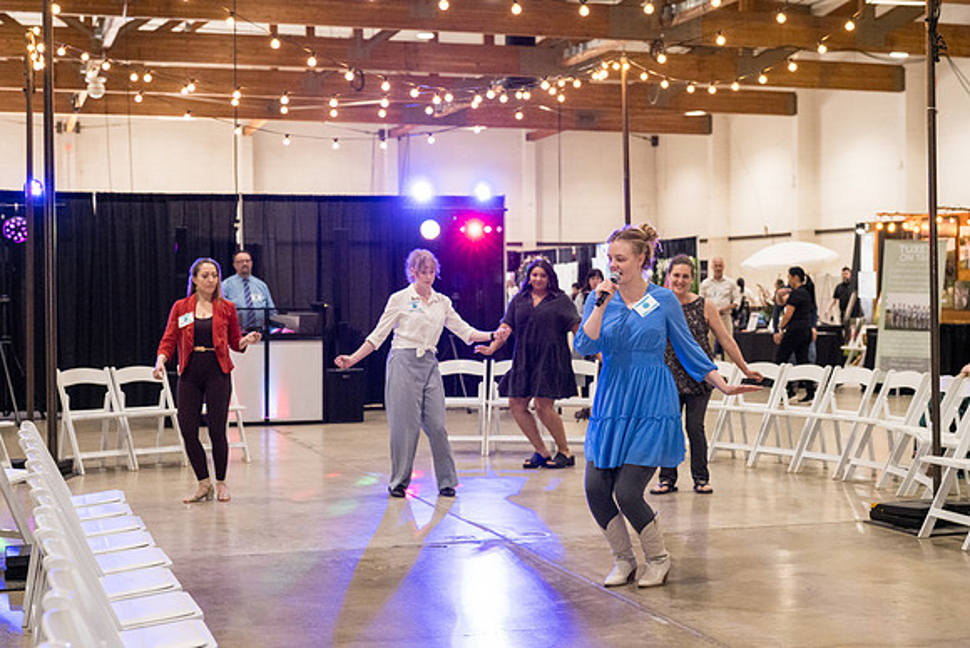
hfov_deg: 35.6
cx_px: 485
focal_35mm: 56
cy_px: 324
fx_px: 1509
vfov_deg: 24.2
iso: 4000
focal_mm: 56
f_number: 4
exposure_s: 1/400
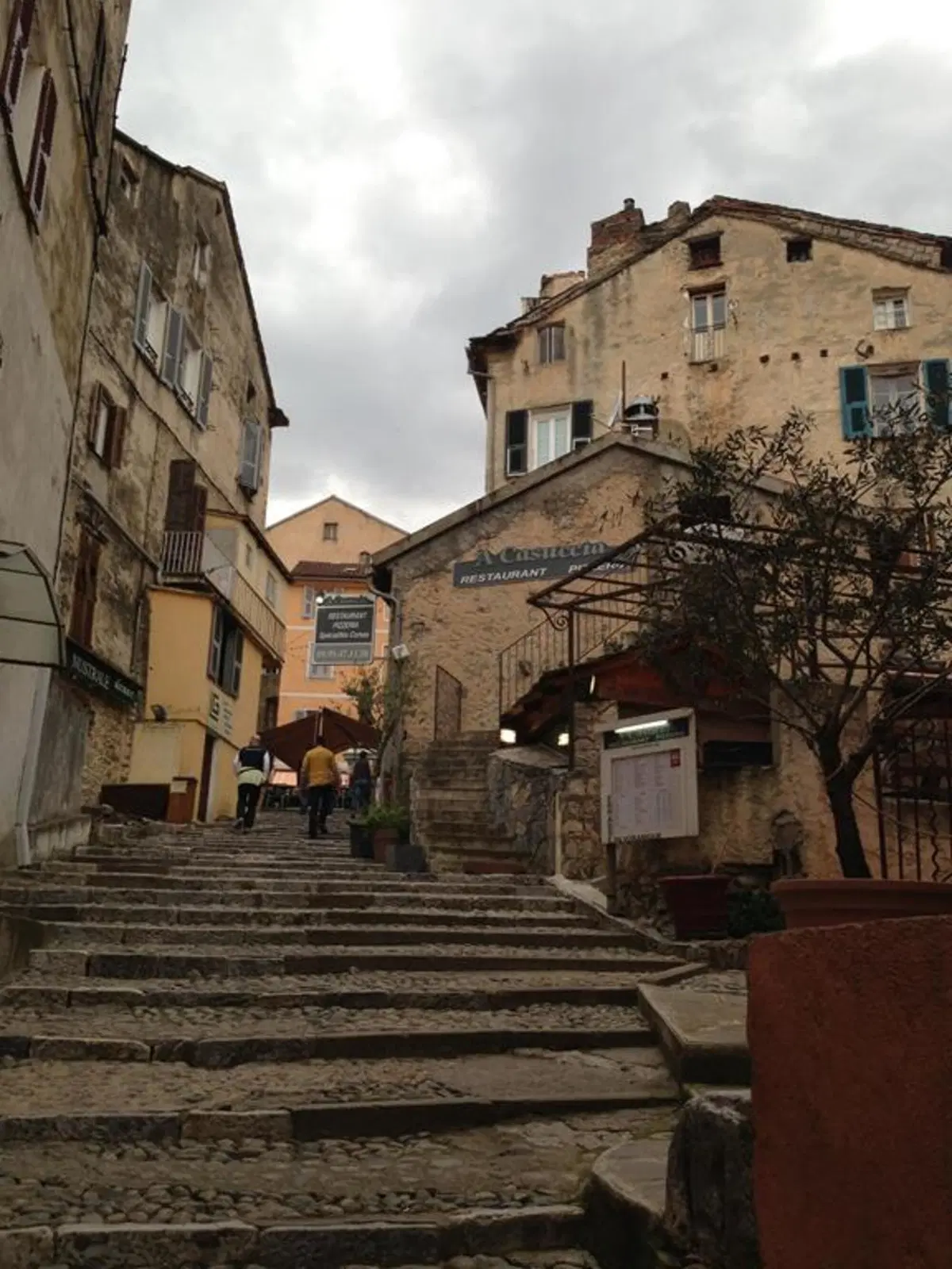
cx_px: 476
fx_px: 1210
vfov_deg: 55.4
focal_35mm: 33
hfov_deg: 42.9
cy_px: 634
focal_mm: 4.13
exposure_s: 1/251
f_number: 2.4
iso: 50
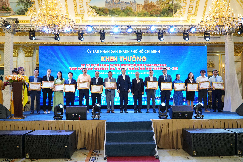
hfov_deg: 60.3
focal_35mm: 31
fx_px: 209
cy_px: 81
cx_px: 122
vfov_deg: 42.3
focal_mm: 21
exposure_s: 1/100
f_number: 4
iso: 400
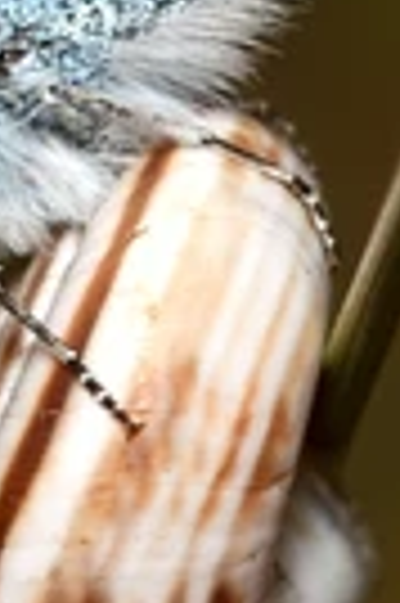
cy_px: -140
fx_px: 17895
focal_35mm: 1071
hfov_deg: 1.3
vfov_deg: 1.9
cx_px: 139
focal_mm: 150
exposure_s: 1/250
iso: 100
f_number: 10
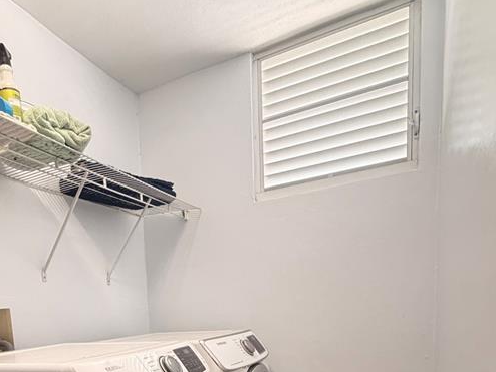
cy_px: 366
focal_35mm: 29
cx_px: 144
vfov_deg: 42.2
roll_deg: +3.2
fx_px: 416
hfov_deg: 59.3
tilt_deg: -8.1
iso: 400
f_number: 2.2
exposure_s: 1/60
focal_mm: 2.22
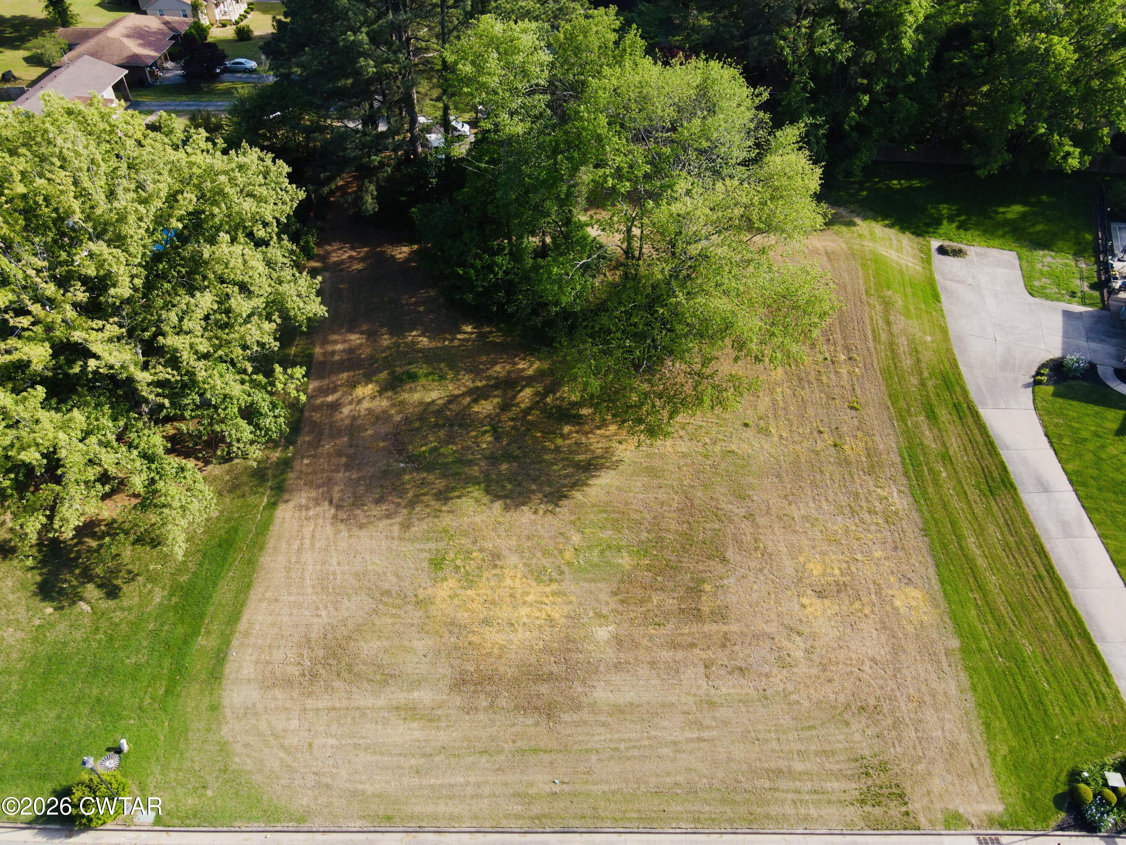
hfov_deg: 71.6
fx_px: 781
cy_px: 422
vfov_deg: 56.8
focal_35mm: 24
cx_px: 563
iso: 100
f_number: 2.8
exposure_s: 1/400
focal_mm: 4.5
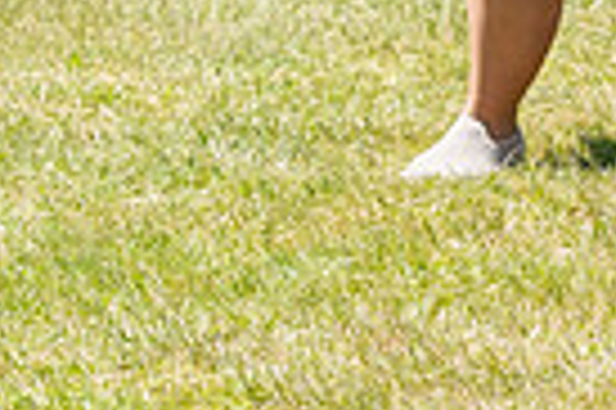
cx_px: 805
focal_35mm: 297
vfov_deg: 4.5
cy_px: -448
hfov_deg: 6.9
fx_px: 5076
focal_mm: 70
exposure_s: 1/2500
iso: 400
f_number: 6.3
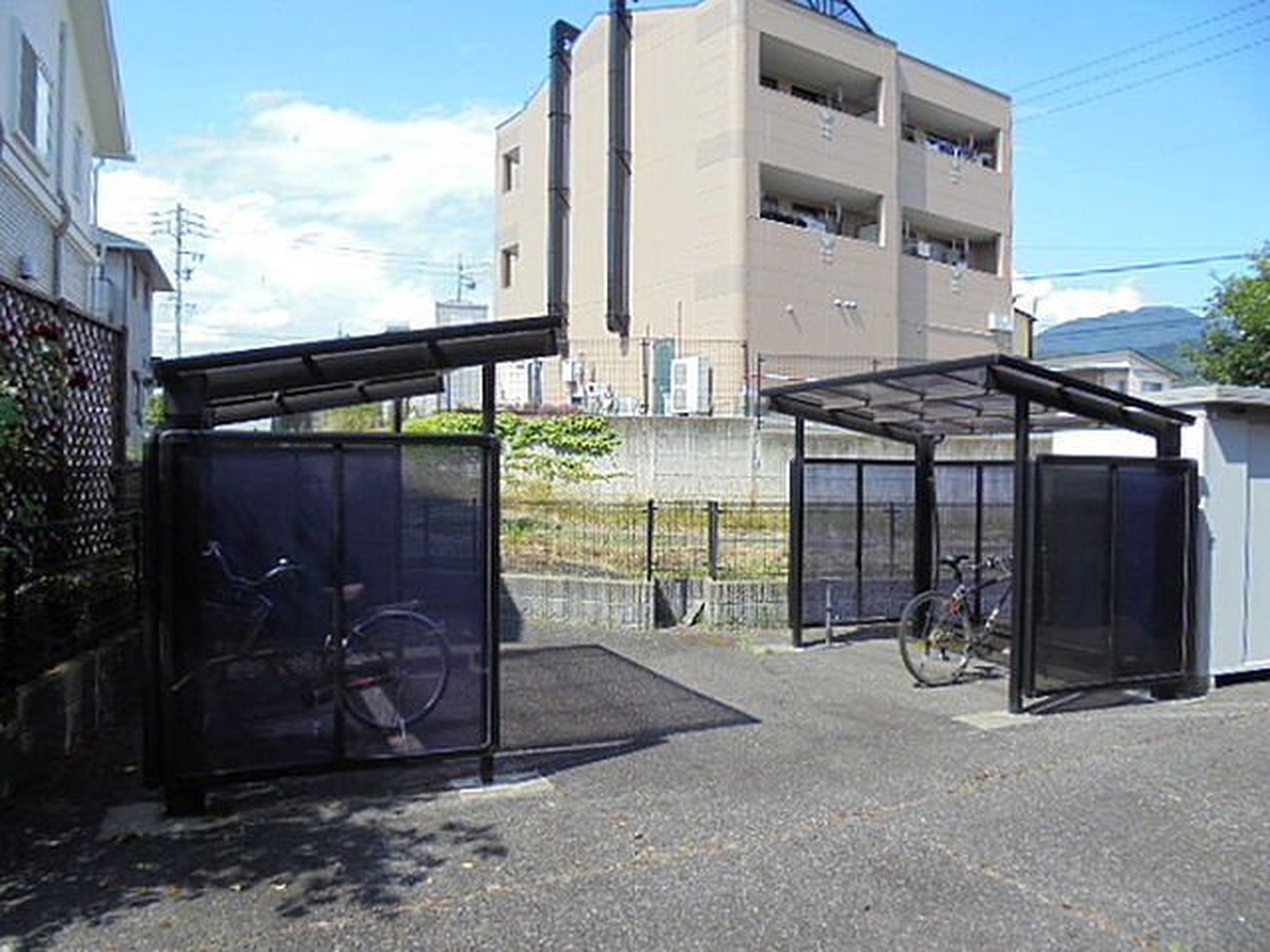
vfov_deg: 53.1
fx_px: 954
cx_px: 635
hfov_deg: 67.3
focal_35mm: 26
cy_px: 476
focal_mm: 4.6
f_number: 3.5
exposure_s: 1/800
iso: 100
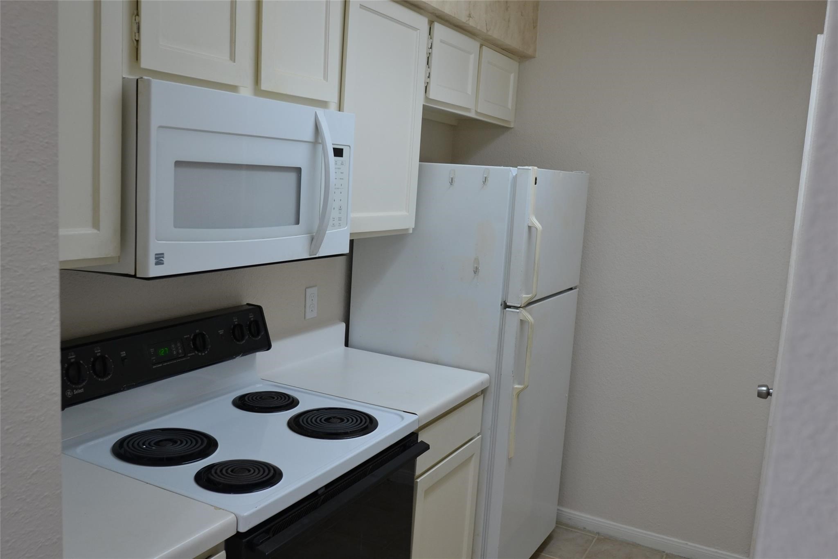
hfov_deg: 61.9
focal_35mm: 30
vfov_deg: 43.6
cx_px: 419
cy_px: 280
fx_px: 698
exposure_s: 1/80
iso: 400
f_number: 4.5
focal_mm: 20
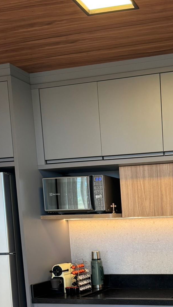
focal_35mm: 49
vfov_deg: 39.2
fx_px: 400
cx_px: 191
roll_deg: +3.0
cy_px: 274
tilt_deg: -7.6
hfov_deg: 23.0
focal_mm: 6.76
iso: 160
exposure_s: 1/120
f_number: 1.78
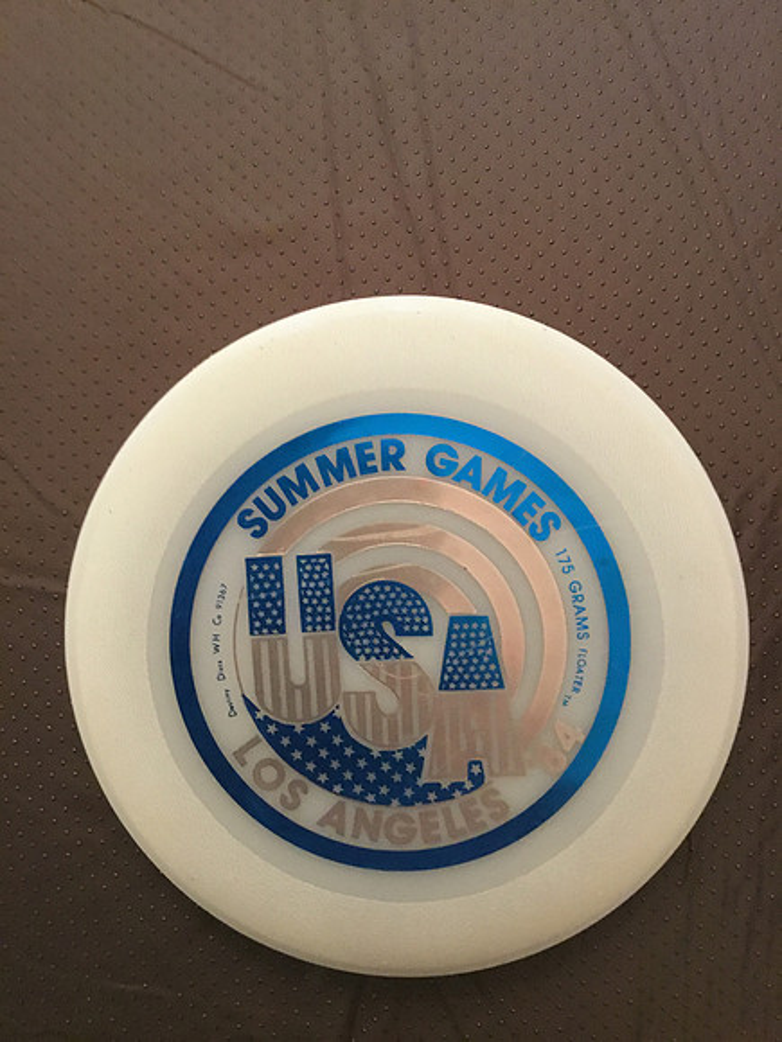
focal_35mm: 31
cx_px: 391
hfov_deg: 45.4
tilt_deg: -82.7
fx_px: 934
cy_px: 521
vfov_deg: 58.4
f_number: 2.4
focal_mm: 3.3
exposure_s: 1/20
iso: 200
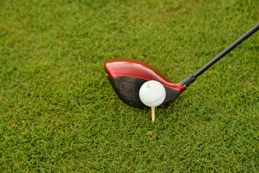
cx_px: 130
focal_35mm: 120
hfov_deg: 17.1
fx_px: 863
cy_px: 86
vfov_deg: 11.4
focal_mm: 120
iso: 1000
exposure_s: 1/160
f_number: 7.1
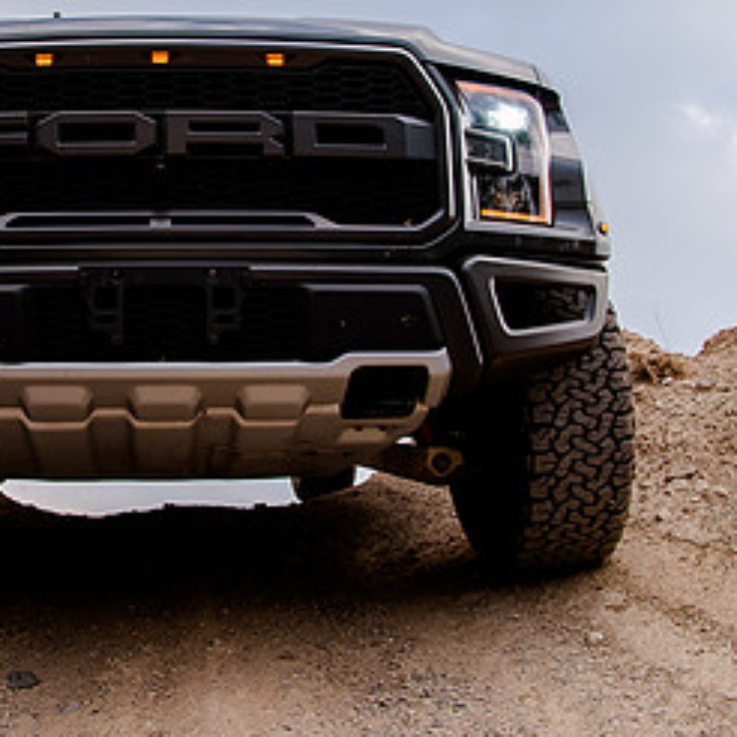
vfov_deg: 35.1
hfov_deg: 34.6
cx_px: 180
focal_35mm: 48
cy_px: 267
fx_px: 1156
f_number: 5.6
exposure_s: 1/200
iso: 200
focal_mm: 24
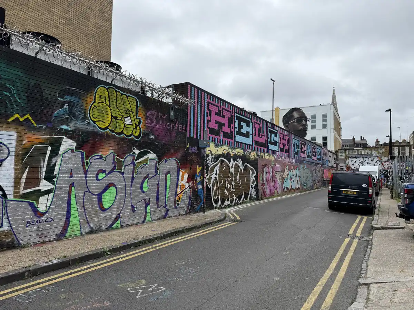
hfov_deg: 71.6
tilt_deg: +3.9
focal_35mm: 24
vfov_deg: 56.8
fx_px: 287
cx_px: 207
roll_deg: -0.5
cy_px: 155
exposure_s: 1/2801
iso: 80
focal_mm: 6.76
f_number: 1.78
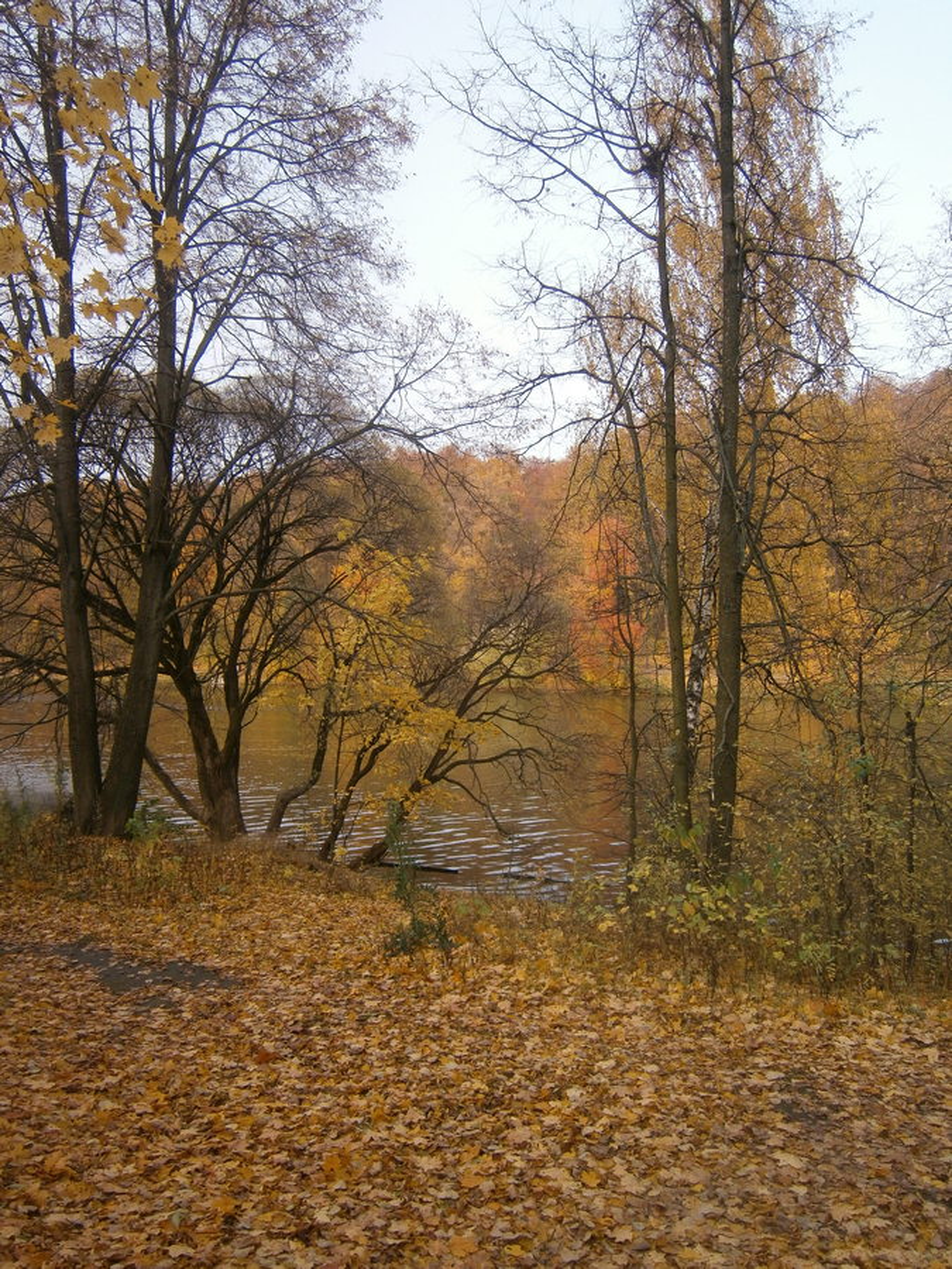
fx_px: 953
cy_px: 634
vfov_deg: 67.3
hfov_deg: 53.1
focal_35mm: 26
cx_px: 476
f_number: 2.8
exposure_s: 1/80
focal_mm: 4.7
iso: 80
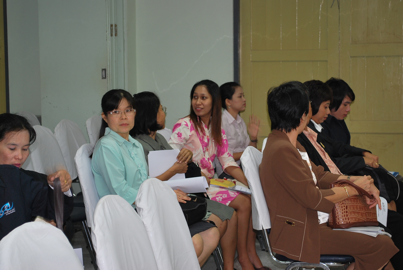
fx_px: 925
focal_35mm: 82
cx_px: 202
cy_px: 135
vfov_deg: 16.6
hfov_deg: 24.6
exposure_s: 1/15
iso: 200
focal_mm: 55
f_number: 5.6
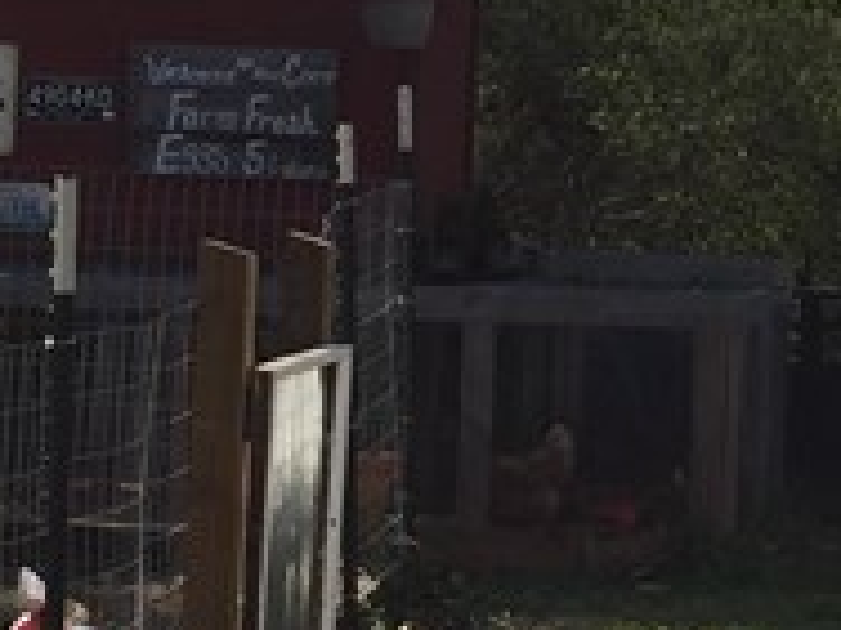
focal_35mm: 158
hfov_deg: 12.5
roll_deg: -2.3
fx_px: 3839
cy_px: 264
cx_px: 564
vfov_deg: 9.4
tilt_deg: -2.2
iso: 32
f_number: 2.2
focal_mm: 4.15
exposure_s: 1/1163
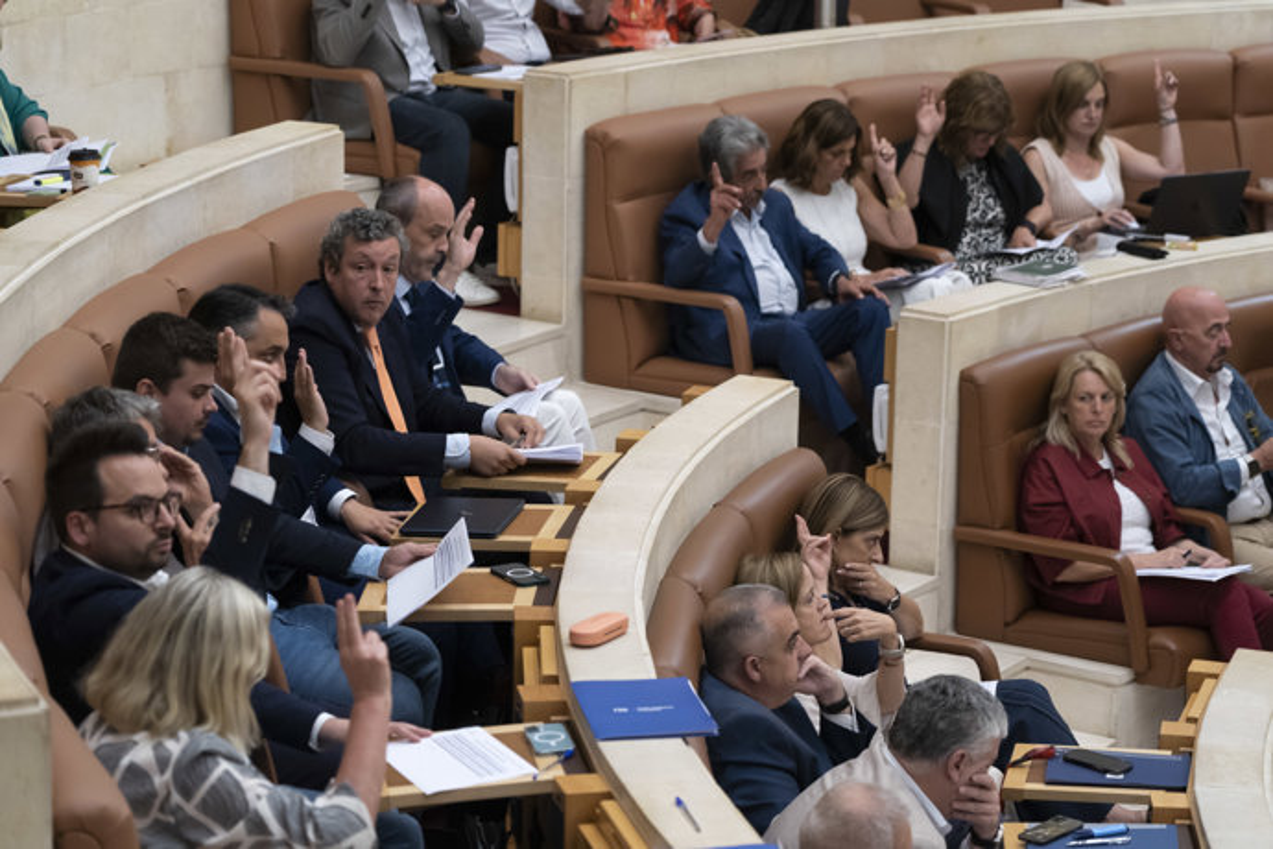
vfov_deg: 13.7
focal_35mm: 100
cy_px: 424
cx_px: 636
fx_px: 3536
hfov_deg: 20.4
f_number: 4
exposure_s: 1/160
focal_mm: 100
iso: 3200
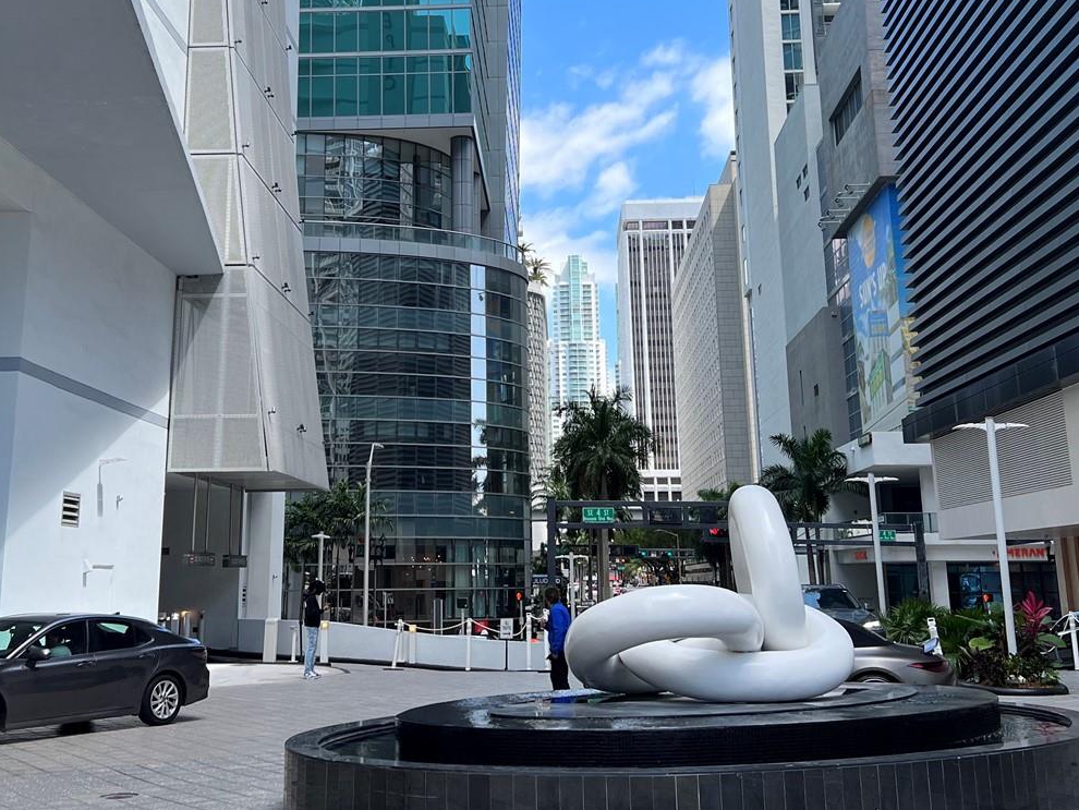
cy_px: 240
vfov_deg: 33.9
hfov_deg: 44.7
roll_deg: +0.3
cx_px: 490
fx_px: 1309
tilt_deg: +13.4
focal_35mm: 42
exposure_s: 1/1377
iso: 50
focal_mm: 5.7
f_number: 1.5
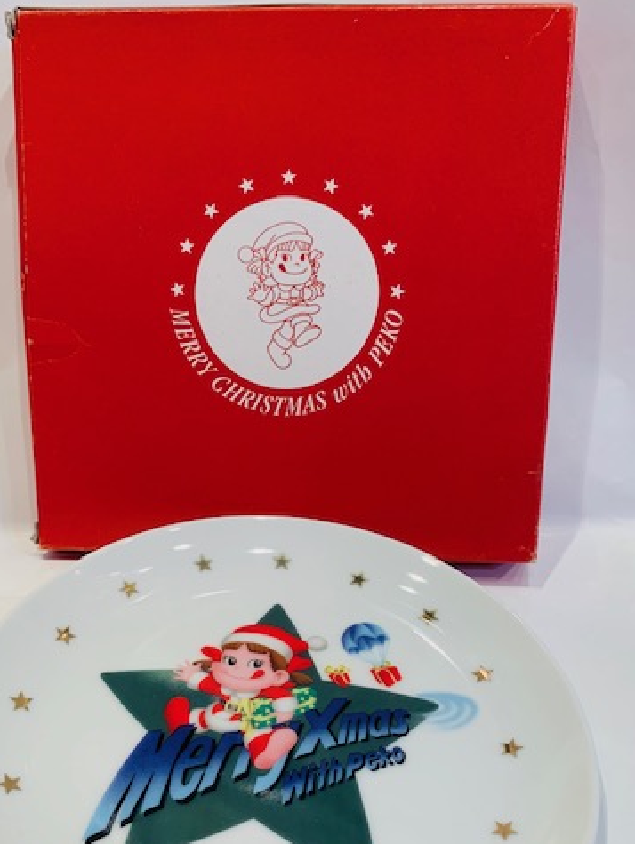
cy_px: 556
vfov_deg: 51.7
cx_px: 267
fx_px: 855
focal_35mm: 35
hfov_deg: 40.6
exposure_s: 1/100
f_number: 1.8
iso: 64
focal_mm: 4.25
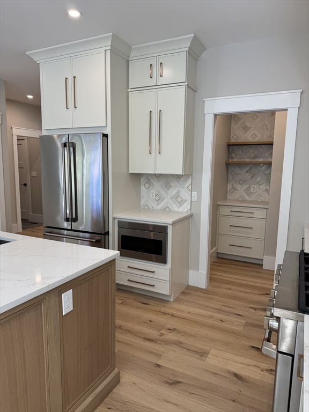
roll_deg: +0.0
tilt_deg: -9.0
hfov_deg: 56.8
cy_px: 206
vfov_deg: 71.6
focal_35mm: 24
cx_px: 154
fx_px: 286
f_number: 1.78
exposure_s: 1/121
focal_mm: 6.76
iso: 80
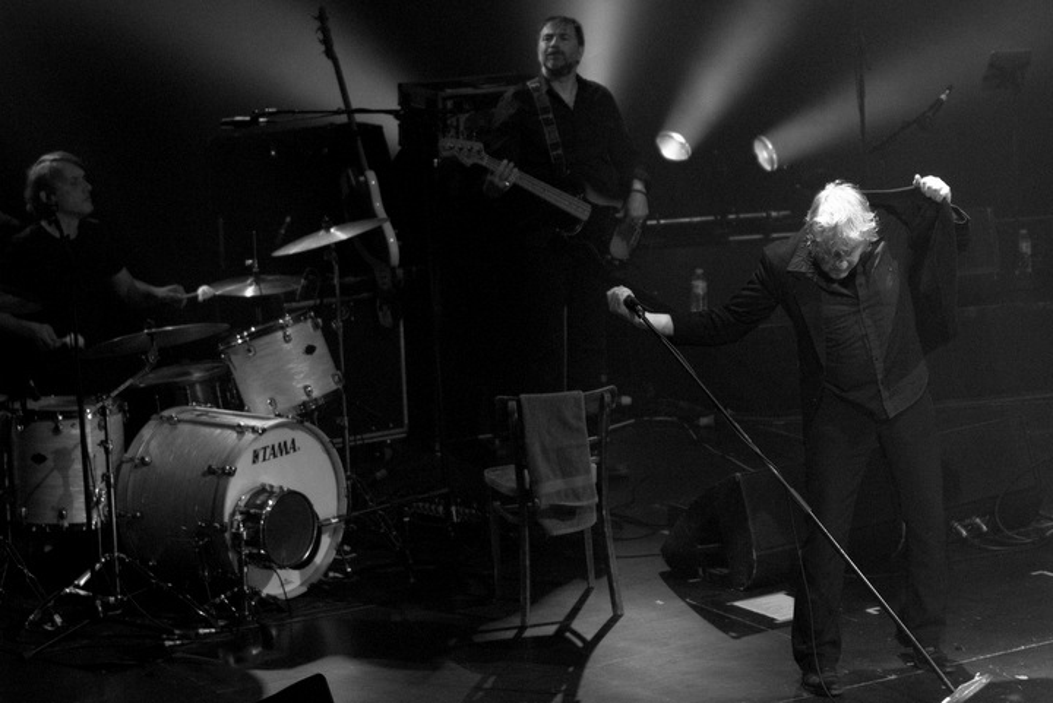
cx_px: 526
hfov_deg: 19.4
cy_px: 352
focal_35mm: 105
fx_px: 3073
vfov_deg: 13.1
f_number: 2.8
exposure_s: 1/160
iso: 3200
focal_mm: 70
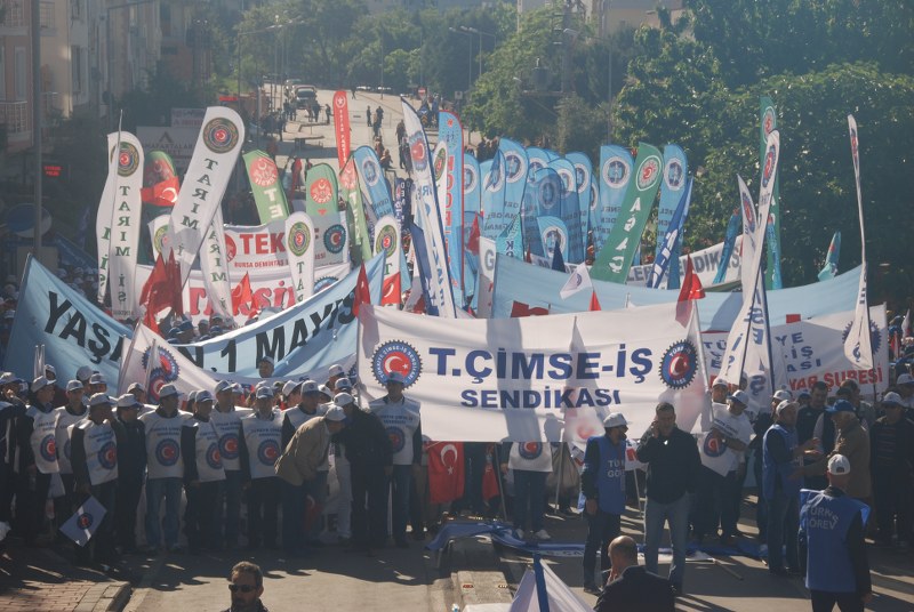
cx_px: 457
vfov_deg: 11.5
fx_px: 3051
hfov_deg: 17.0
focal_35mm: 120
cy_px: 306
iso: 100
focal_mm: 80
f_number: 11
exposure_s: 1/200
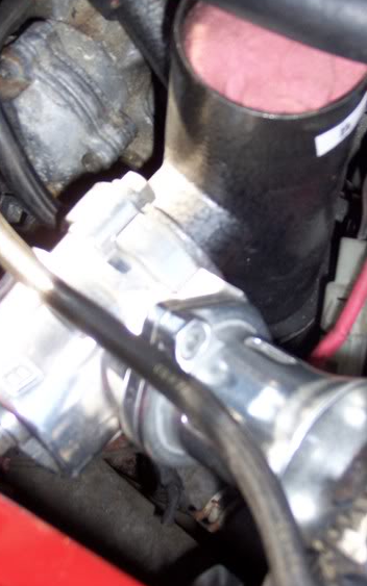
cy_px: 257
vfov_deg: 23.5
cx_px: 202
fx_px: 1408
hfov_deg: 14.8
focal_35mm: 88
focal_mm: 12.1
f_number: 4.3
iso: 140
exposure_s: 1/90
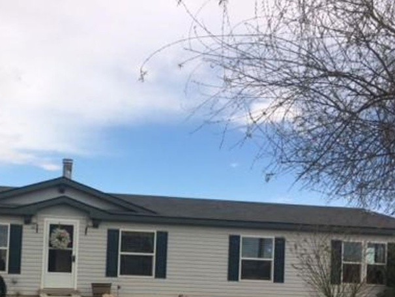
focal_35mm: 49
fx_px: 559
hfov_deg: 38.1
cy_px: 249
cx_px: 110
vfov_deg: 28.9
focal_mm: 4.15
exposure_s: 1/2564
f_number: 2.2
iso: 32
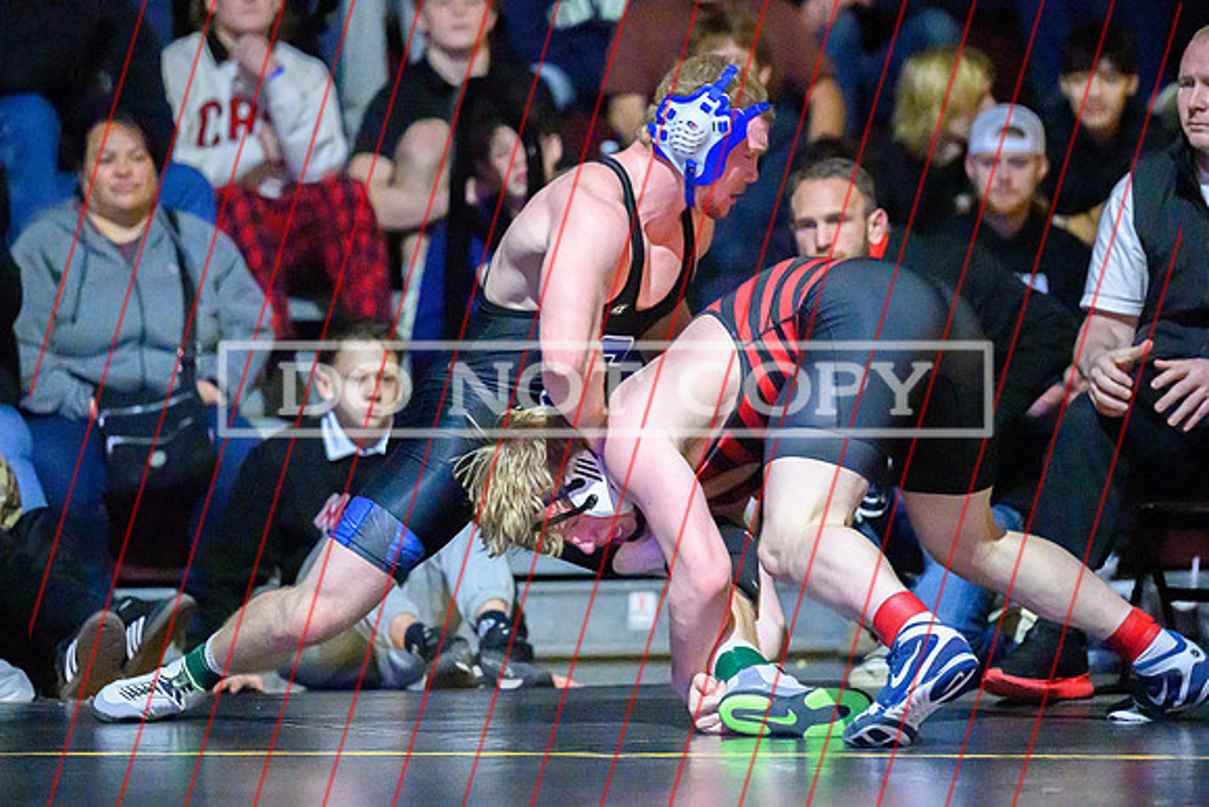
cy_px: 333
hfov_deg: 8.8
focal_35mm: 235
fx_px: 7877
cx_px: 569
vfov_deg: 5.9
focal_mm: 185
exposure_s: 1/640
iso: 16000
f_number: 2.8
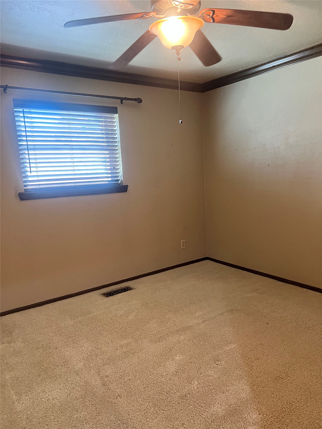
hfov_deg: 53.1
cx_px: 161
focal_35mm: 26
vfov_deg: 67.3
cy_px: 214
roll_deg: +1.8
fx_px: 322
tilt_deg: -8.7
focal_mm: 5.7
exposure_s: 1/60
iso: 400
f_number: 1.5
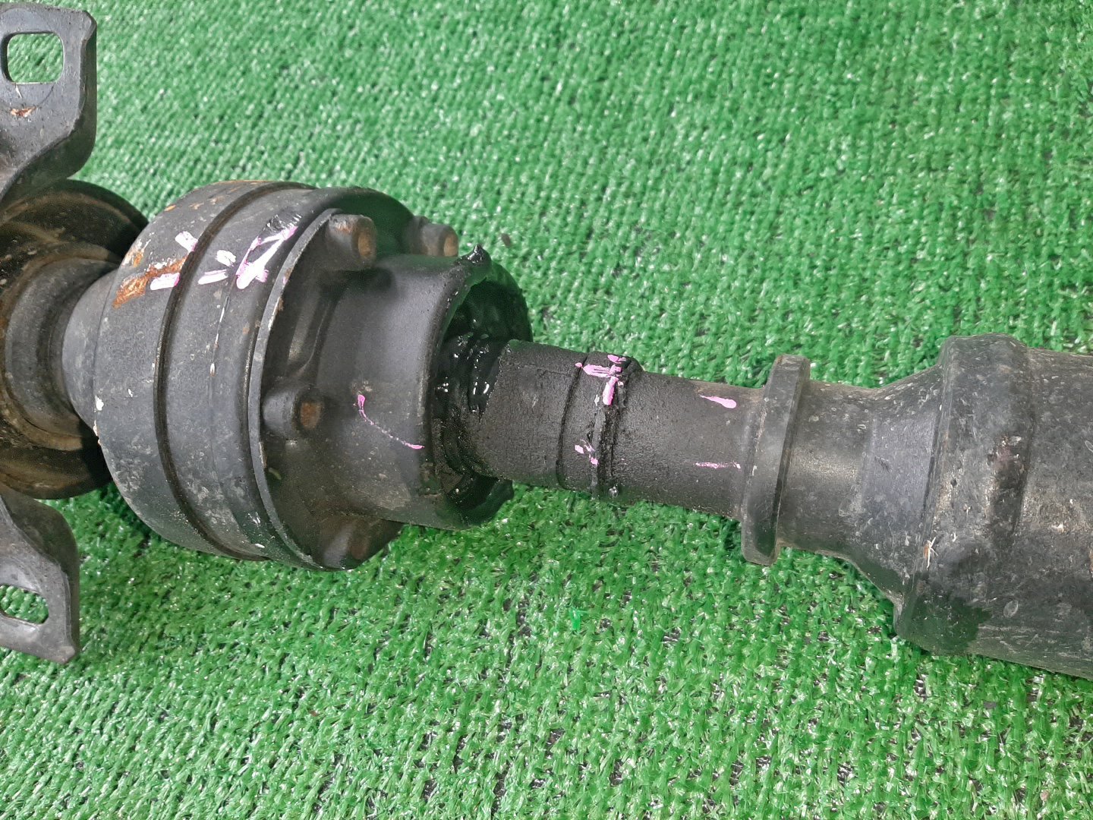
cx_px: 546
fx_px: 821
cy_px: 410
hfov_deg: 67.3
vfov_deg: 53.1
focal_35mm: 26
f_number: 1.7
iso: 149
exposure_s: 1/50
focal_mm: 3.93
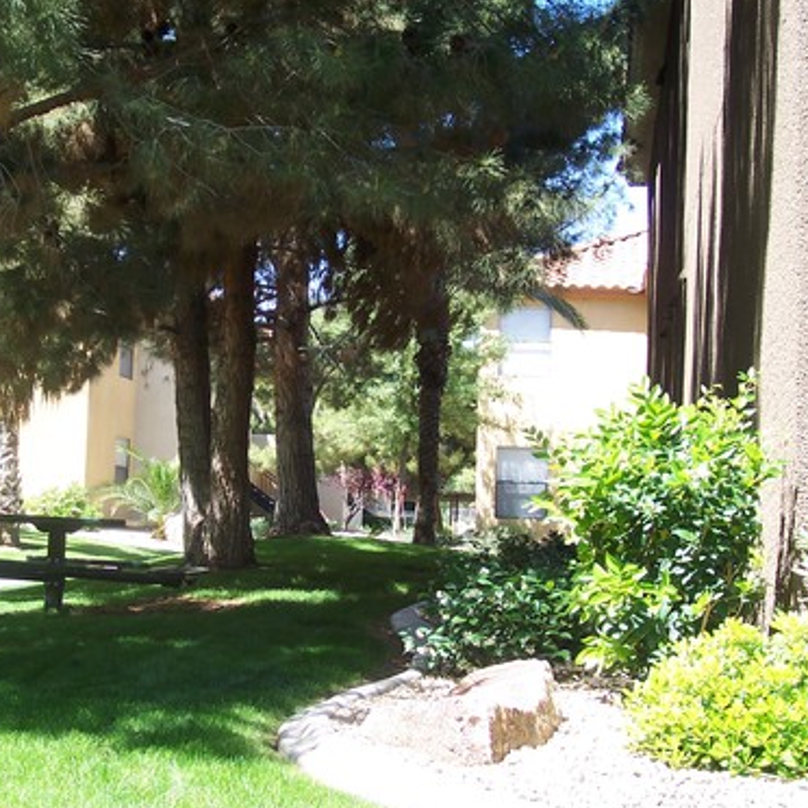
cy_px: 404
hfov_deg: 30.4
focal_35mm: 56
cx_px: 280
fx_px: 1479
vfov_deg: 30.6
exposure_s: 1/250
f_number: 3
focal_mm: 7
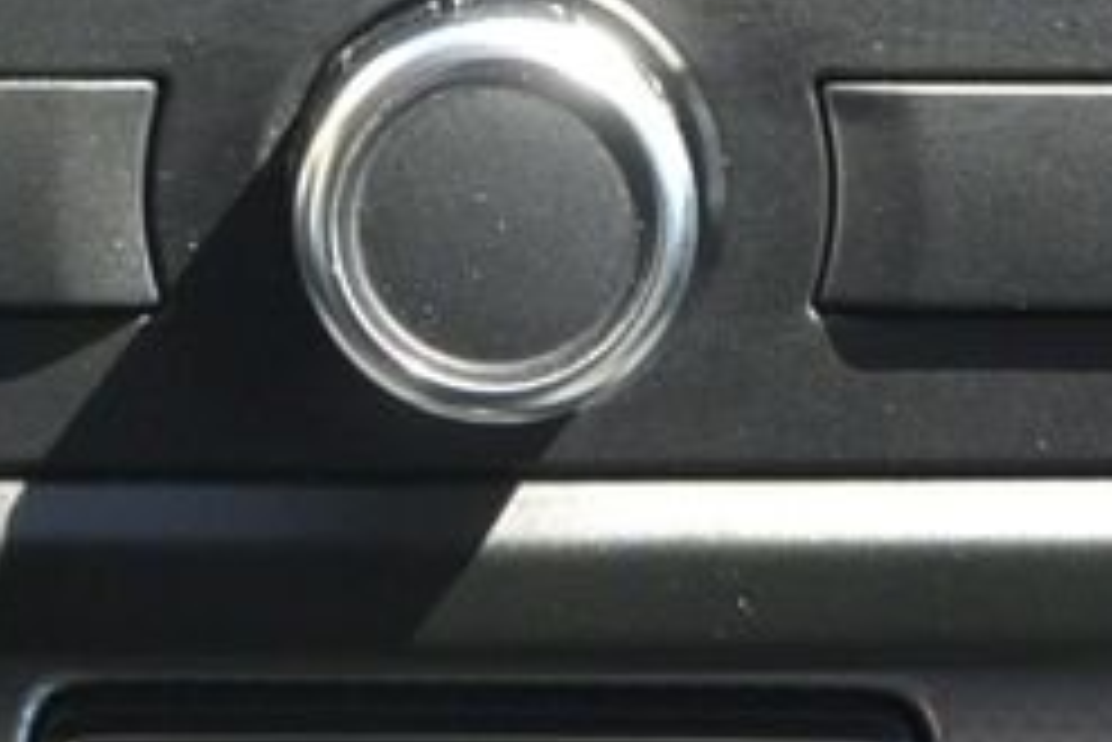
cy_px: -524
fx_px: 3461
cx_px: 450
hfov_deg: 18.2
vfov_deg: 11.5
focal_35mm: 112
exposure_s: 1/125
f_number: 5.6
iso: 200
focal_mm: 10
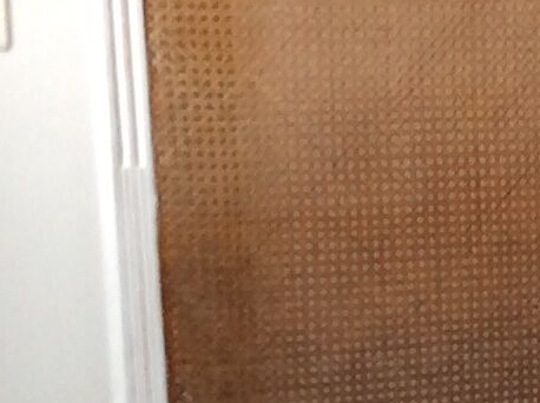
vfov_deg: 8.0
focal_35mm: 181
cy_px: 619
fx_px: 2819
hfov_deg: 10.1
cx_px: 1086
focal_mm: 3.3
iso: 40
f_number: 2.4
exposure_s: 1/25
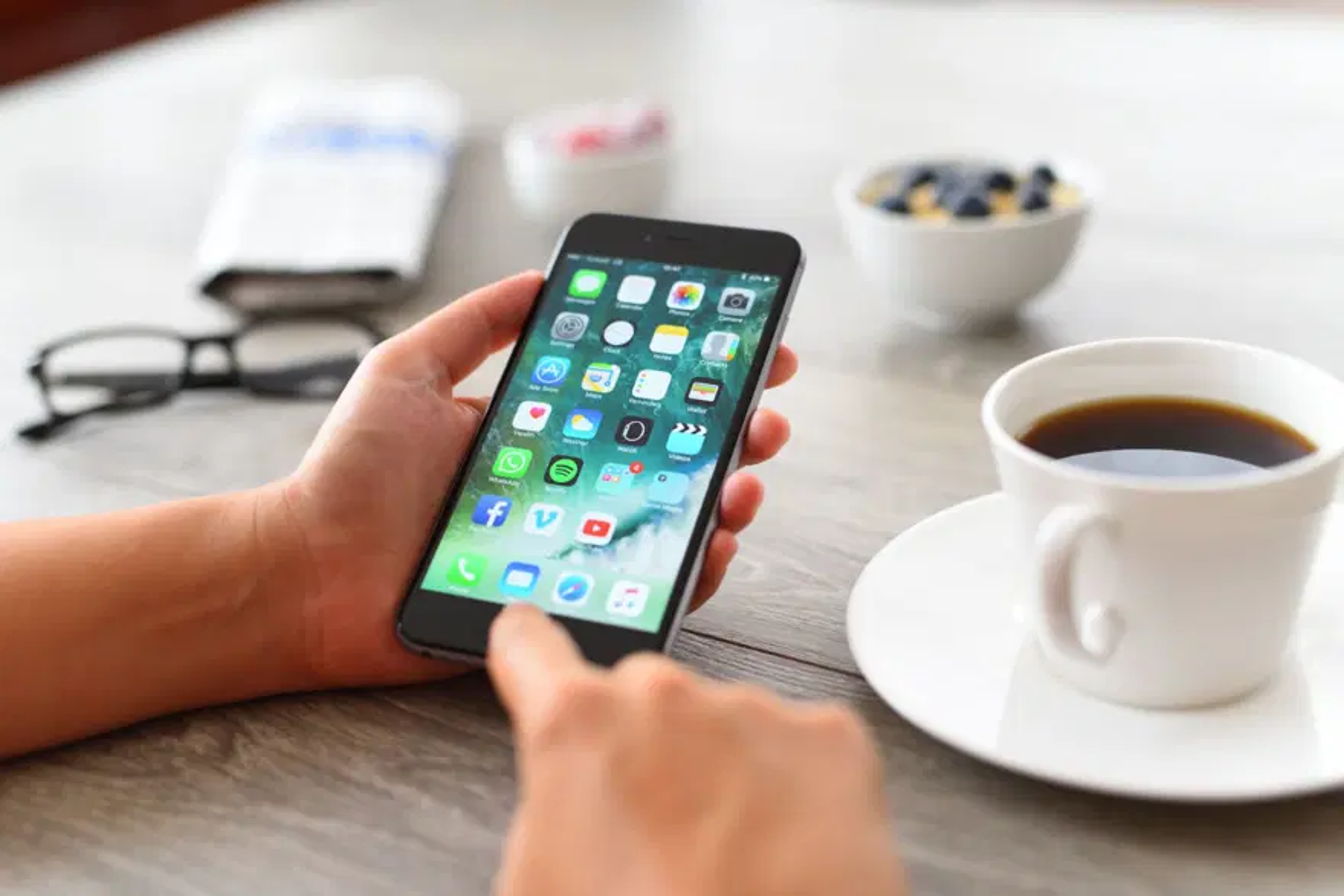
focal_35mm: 50
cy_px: 448
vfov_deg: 27.0
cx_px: 672
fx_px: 1867
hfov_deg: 39.6
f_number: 2.2
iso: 100
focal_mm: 50
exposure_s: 1/50
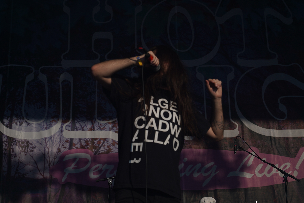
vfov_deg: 13.0
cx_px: 152
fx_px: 887
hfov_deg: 19.5
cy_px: 102
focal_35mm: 105
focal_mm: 105
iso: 100
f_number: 8
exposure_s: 1/1250
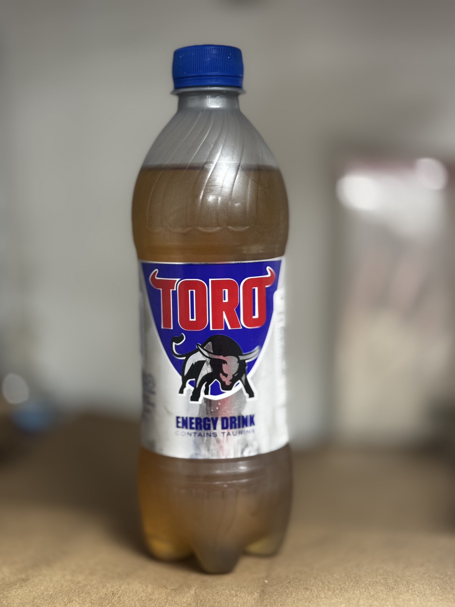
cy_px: 304
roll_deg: +0.2
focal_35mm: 48
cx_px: 228
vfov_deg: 39.7
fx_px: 841
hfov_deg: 30.3
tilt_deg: -4.6
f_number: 1.78
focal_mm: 6.76
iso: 125
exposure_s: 1/60
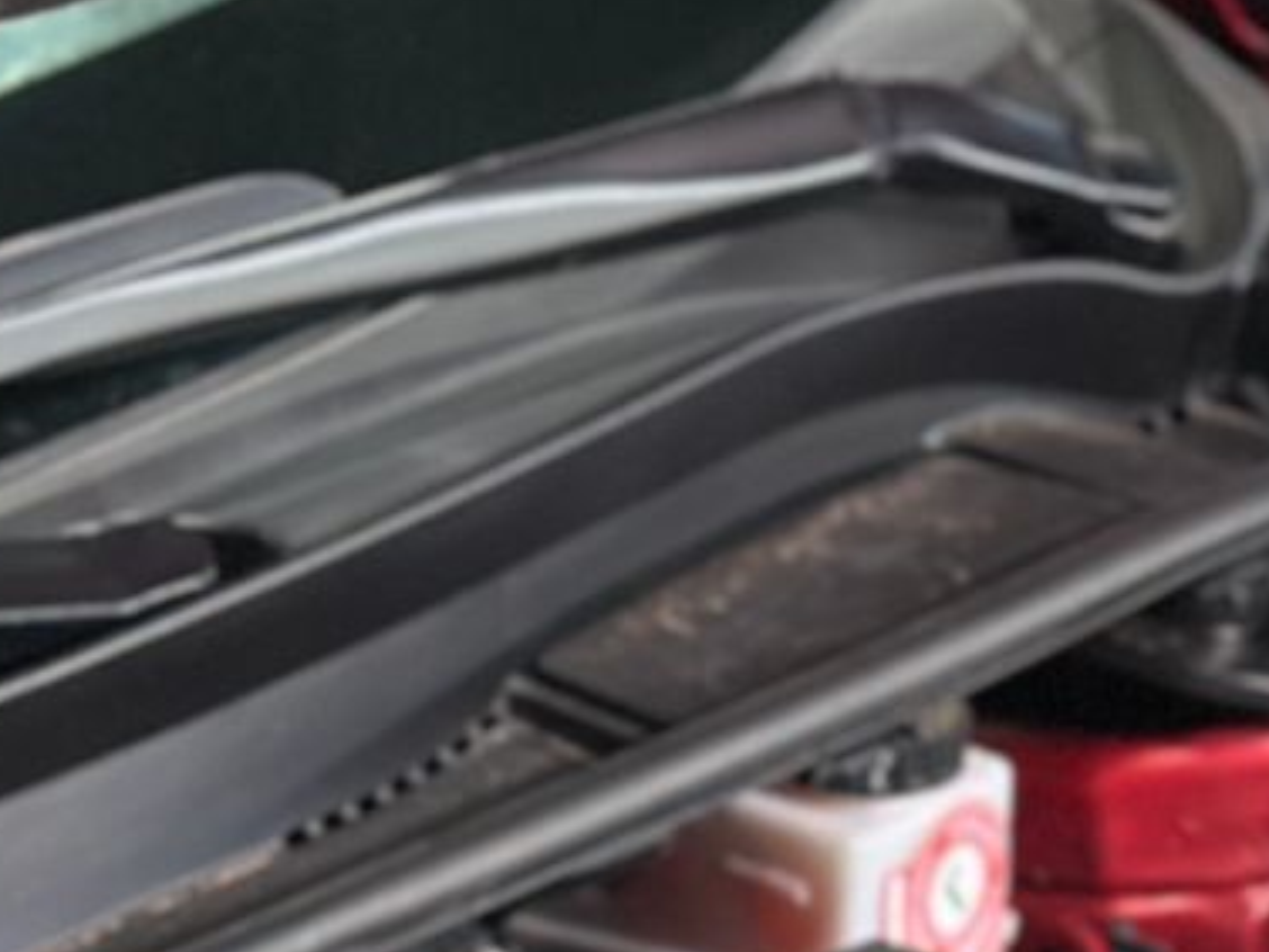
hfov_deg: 8.1
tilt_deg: -32.3
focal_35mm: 245
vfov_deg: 5.8
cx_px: 705
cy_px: 2350
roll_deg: +0.1
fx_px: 8982
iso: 320
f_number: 1.78
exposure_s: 1/60
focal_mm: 6.86
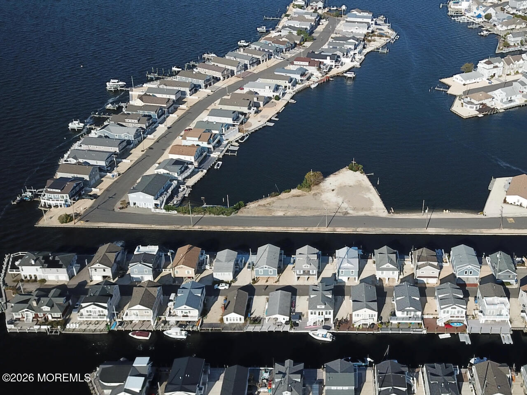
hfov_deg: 67.3
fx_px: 396
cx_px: 264
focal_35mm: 26
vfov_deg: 53.1
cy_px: 198
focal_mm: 4.73
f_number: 2.2
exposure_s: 1/1912
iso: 100
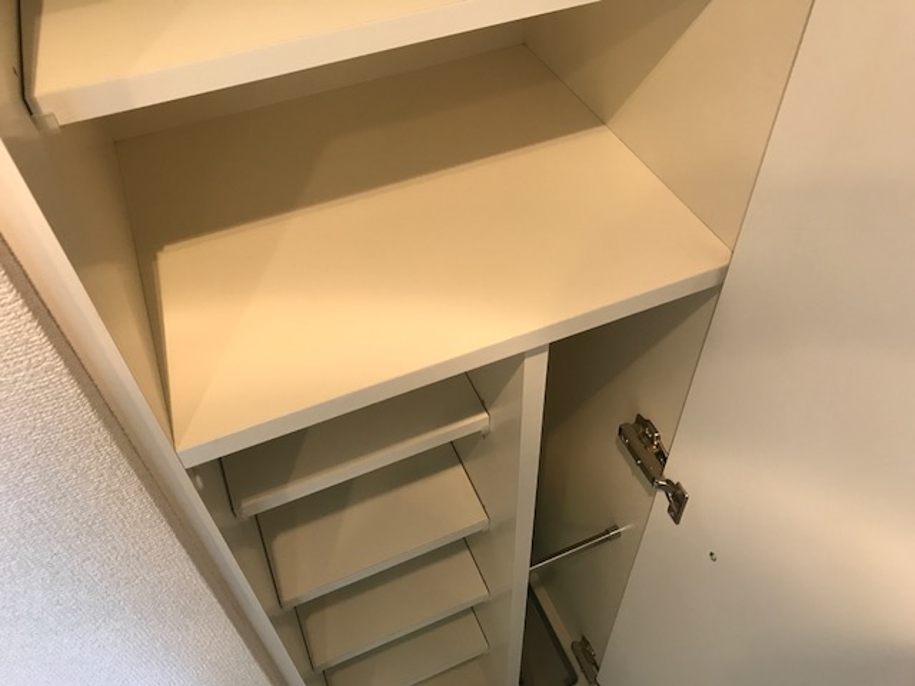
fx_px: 740
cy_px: 343
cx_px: 458
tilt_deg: -47.5
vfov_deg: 49.7
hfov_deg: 63.4
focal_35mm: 28
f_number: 1.8
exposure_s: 1/33
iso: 40
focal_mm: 3.99
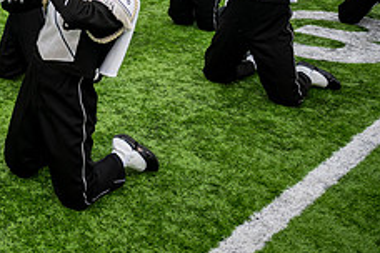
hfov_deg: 28.1
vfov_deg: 20.6
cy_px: -62
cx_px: -92
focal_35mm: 61
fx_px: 644
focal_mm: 24
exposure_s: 1/500
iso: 100
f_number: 2.8
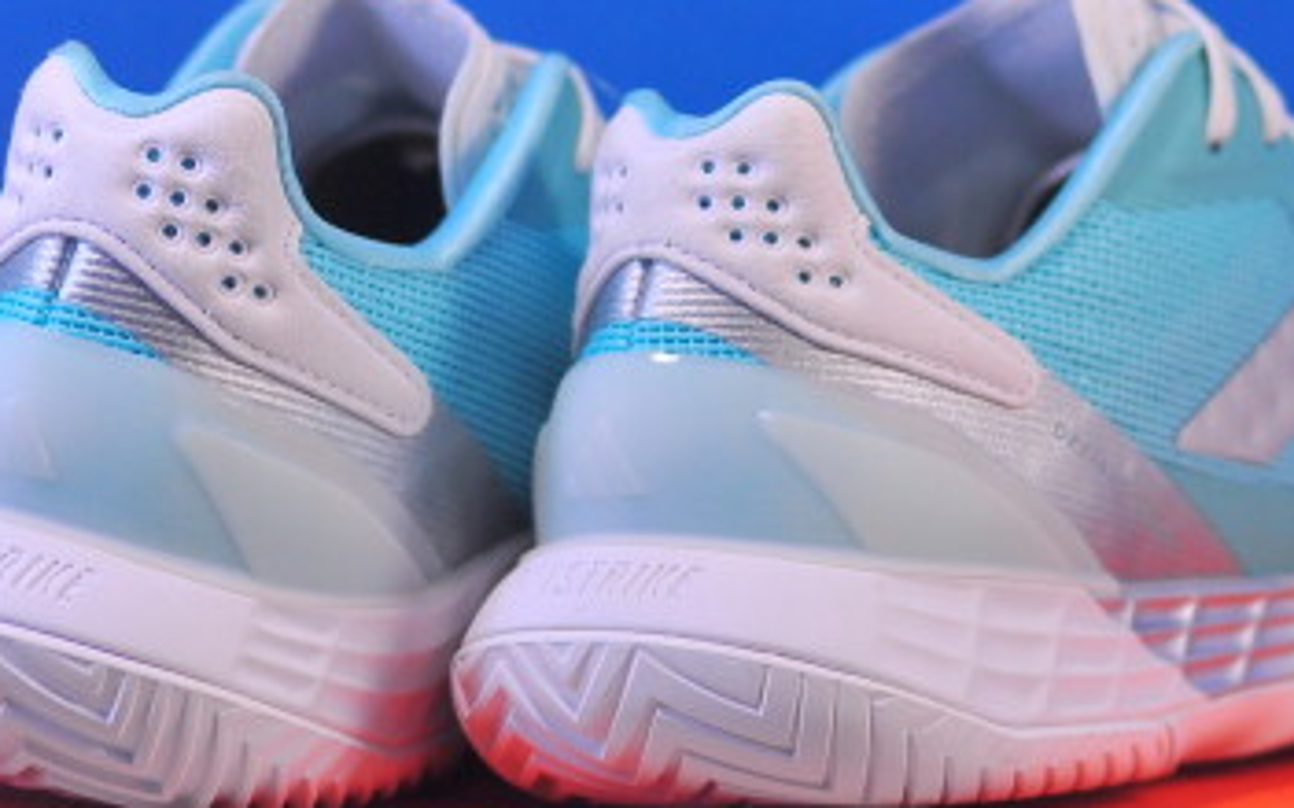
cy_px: 24
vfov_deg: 7.5
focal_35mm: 174
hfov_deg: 12.0
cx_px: 723
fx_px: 6133
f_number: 2.5
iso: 250
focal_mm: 50
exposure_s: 1/320
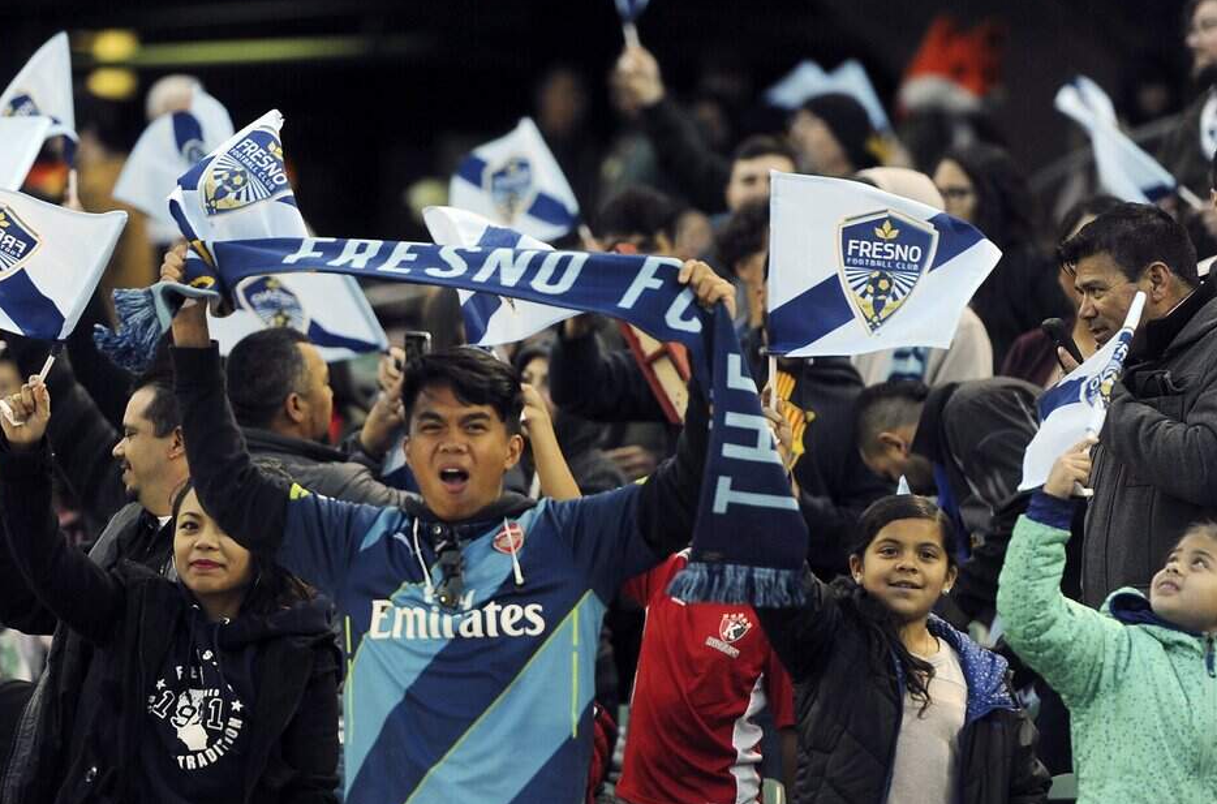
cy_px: 459
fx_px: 8663
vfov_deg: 5.3
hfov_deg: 8.0
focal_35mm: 257
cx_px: 521
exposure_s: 1/1000
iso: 1600
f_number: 2.8
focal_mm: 200
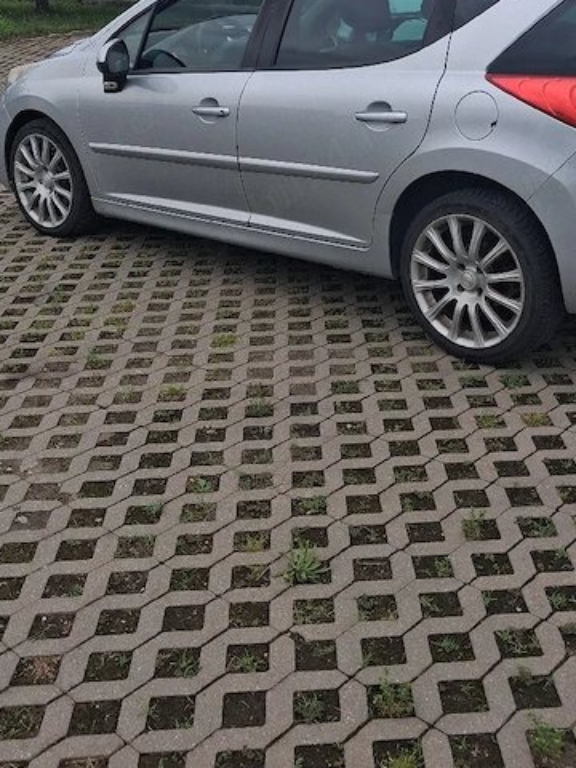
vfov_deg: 41.2
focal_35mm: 45
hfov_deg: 32.0
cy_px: 221
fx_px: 998
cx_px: 365
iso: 25
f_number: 1.8
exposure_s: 1/294
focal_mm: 4
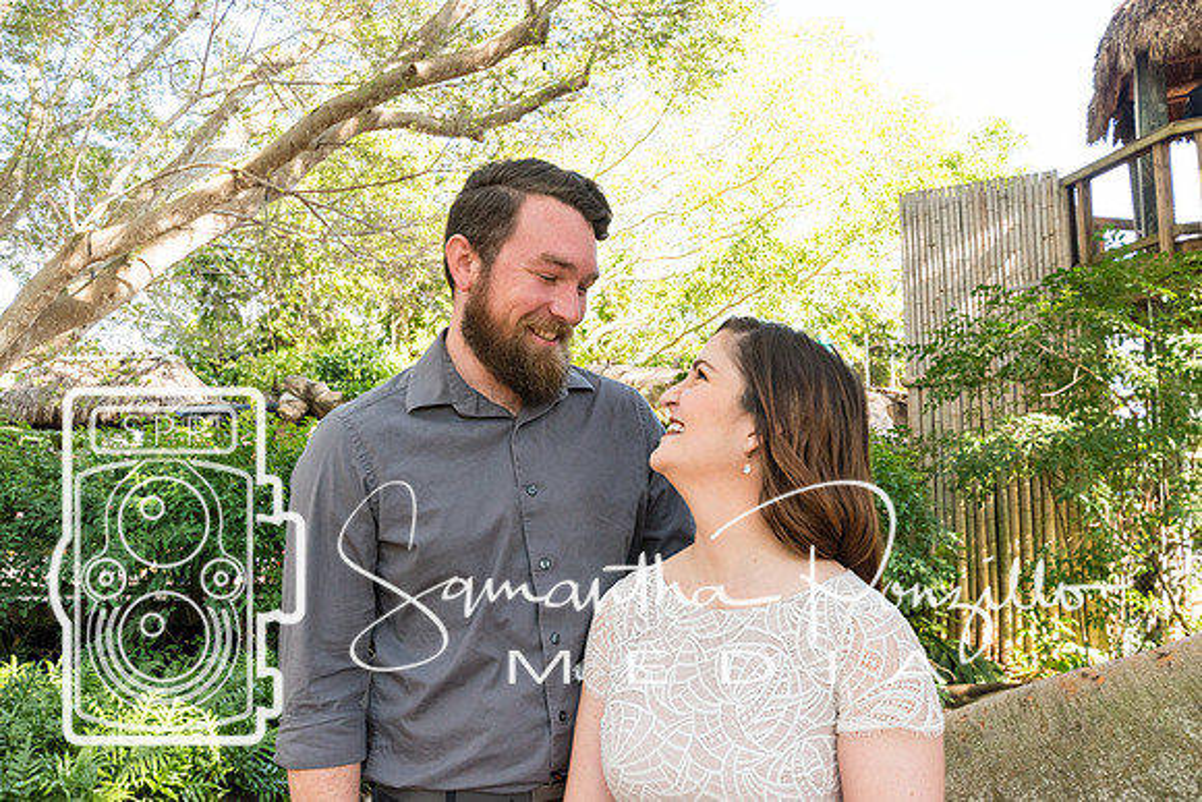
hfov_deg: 60.6
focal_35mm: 31
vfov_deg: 42.6
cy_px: 401
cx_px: 610
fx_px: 1028
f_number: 6.3
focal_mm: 20
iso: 400
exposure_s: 1/160
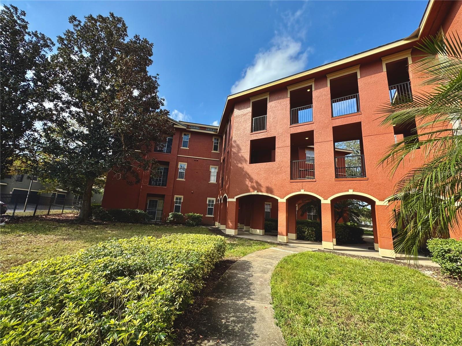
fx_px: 187
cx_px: 231
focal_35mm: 14
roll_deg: -3.9
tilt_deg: +11.5
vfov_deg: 85.7
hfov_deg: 102.1
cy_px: 173
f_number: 2.2
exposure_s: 1/734
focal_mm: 2.22
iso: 50
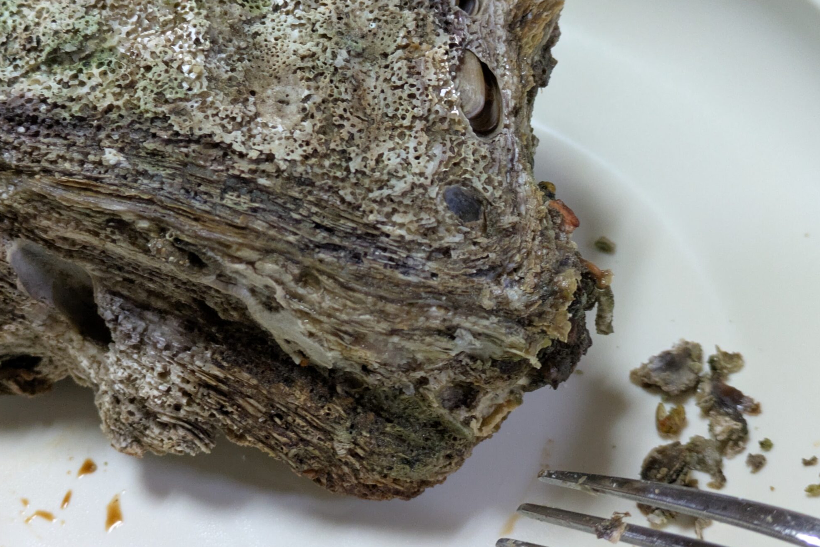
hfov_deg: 29.2
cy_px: 219
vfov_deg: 19.7
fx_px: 1571
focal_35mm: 69
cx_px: 342
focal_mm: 5.43
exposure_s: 1/60
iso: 428
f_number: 1.89
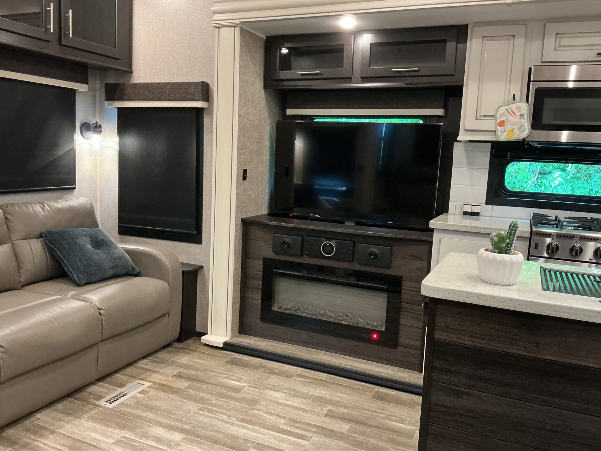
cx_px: 300
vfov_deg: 48.2
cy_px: 226
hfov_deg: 61.7
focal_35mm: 29
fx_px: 503
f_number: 1.8
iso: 250
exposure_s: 1/40
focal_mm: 3
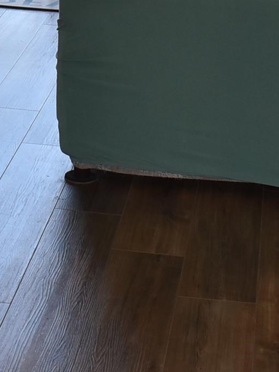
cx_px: -27
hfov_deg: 9.8
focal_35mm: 150
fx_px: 1612
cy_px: -141
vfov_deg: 12.7
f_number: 5.6
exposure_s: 1/125
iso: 320
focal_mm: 24
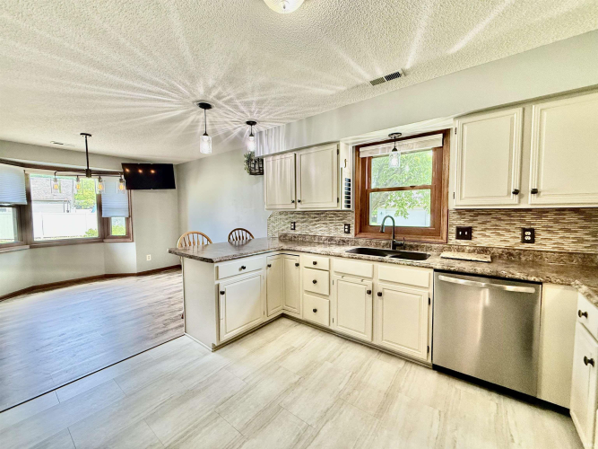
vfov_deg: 85.7
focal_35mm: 14
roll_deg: +1.0
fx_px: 242
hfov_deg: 102.1
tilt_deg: -1.1
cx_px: 299
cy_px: 224
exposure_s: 1/120
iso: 250
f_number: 2.2
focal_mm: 2.22
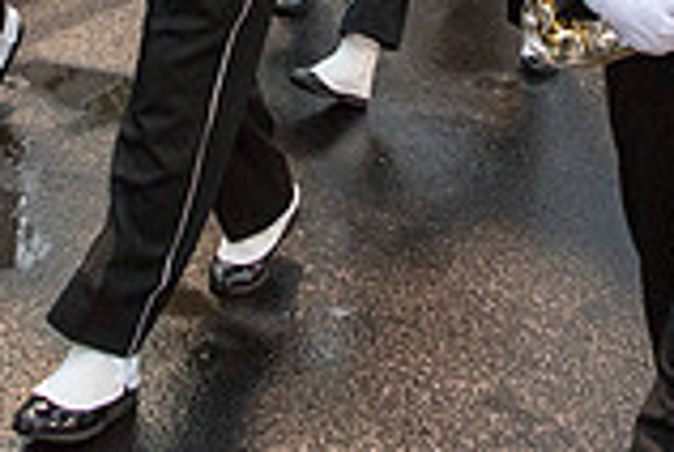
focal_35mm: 88
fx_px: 1651
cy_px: -365
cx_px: 358
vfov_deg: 13.9
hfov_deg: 23.1
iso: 2000
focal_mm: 24
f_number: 3.2
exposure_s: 1/800
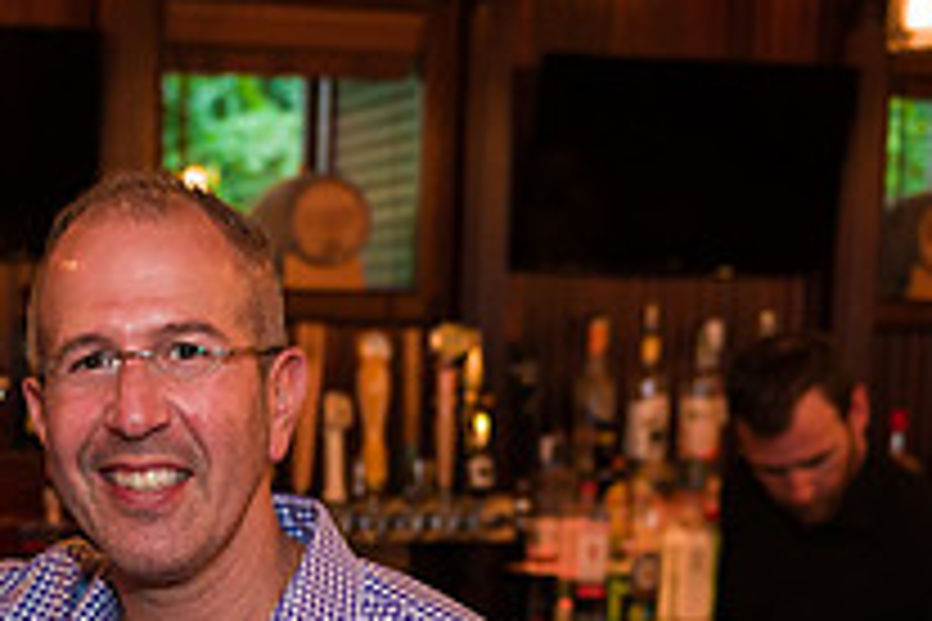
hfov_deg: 20.8
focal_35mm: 93
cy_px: 740
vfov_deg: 14.3
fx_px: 2407
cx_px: -94
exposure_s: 1/200
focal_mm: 31
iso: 1250
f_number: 4
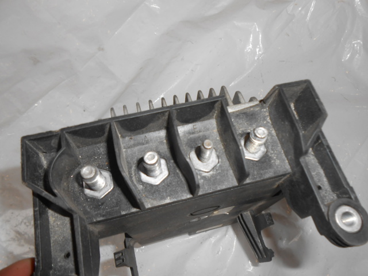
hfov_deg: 67.3
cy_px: 138
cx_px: 184
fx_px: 276
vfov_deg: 53.1
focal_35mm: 26
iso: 80
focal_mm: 4.6
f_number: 3.5
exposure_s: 1/30
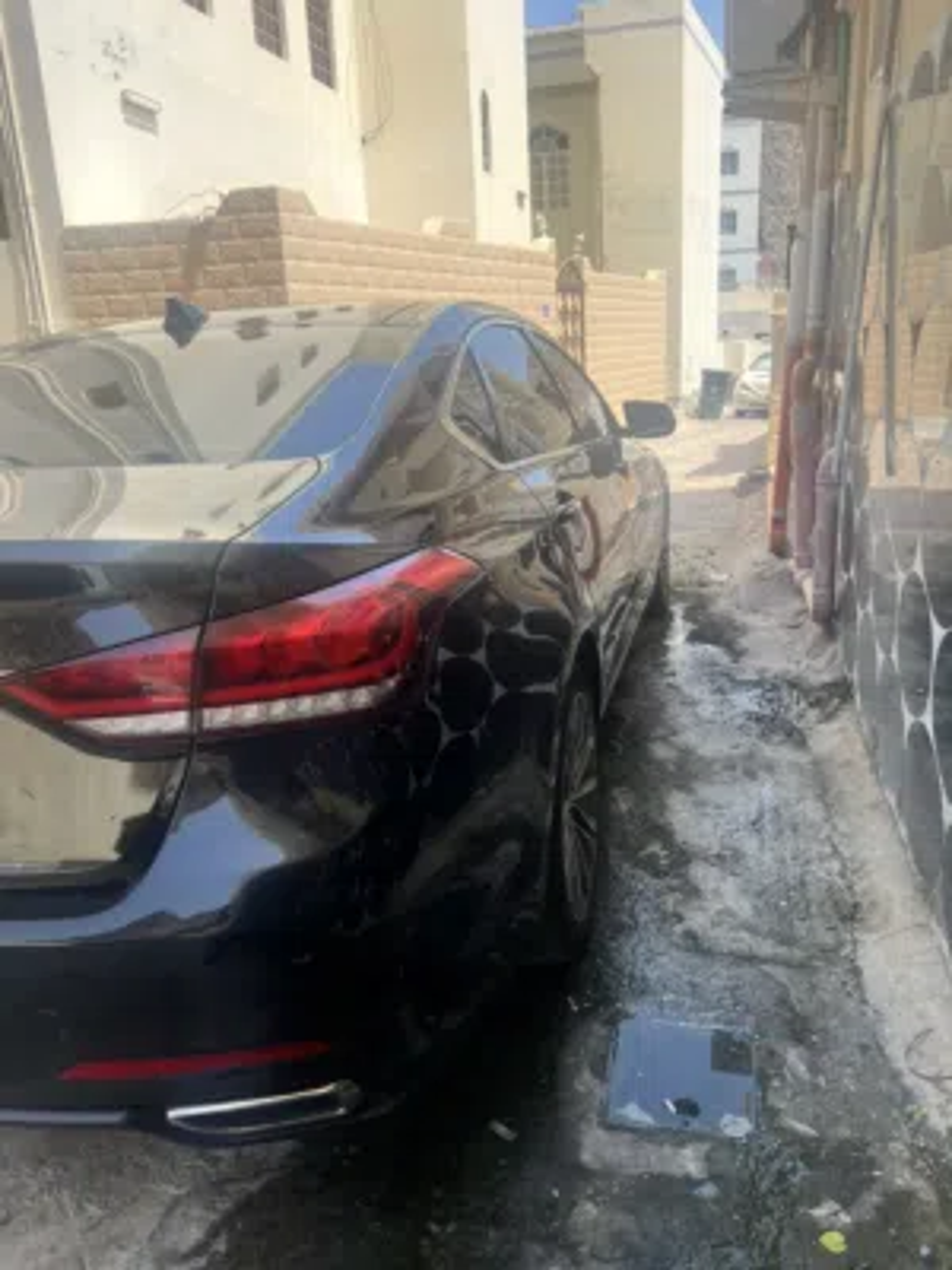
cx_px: 476
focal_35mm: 26
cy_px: 635
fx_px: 953
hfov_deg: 53.1
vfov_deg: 67.3
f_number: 1.5
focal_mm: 5.7
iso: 50
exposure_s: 1/1645
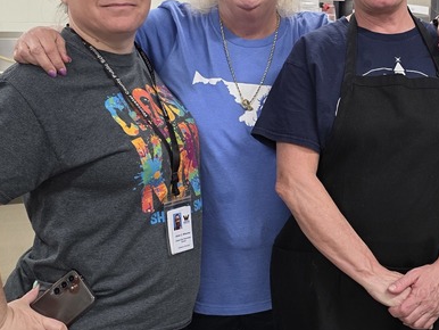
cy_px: 155
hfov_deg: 31.0
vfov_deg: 24.0
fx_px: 774
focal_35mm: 61
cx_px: 337
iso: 200
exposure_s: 1/120
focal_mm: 6.3
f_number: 1.7
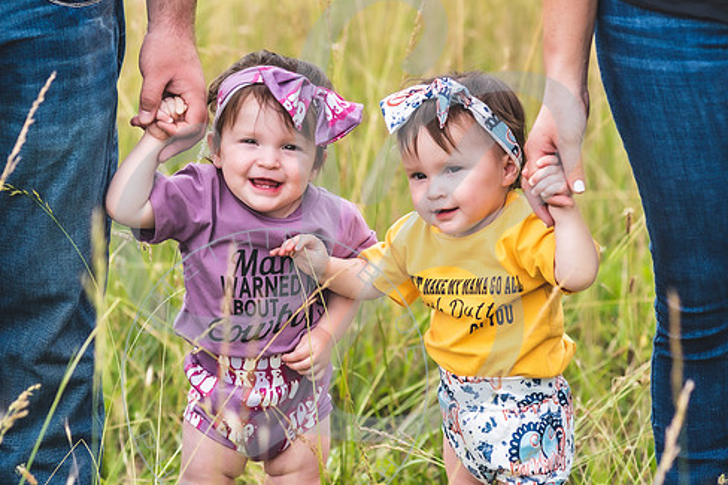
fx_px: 2345
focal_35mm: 116
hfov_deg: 17.6
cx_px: 285
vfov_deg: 11.8
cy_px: 213
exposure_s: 1/800
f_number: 2.8
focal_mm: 85
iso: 100
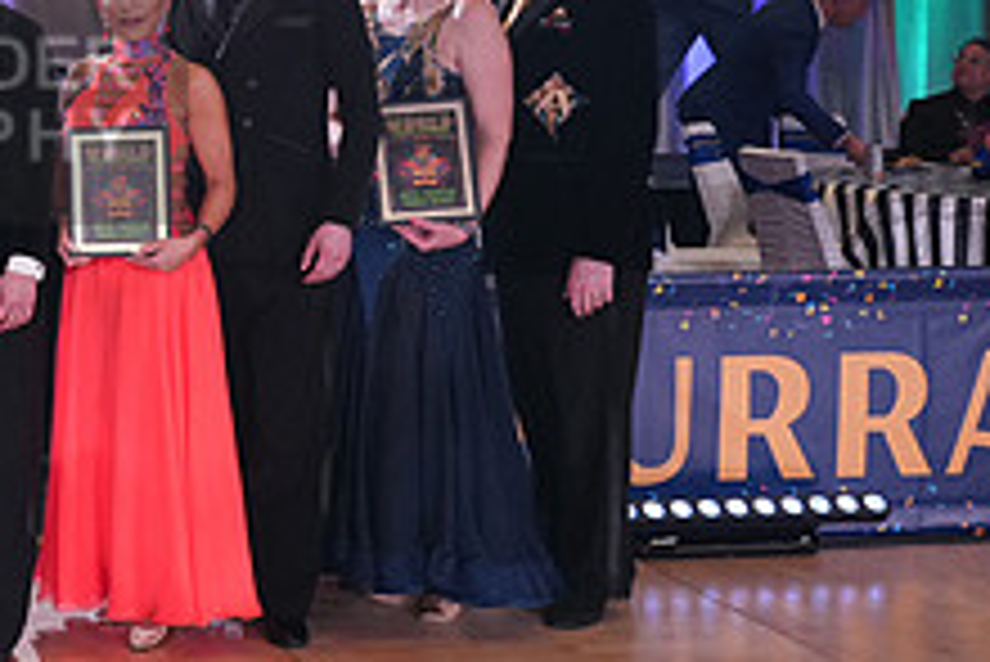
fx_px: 2174
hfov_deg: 22.8
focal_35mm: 79
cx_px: -302
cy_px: 106
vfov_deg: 17.1
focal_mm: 30
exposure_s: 1/400
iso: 2000
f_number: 4
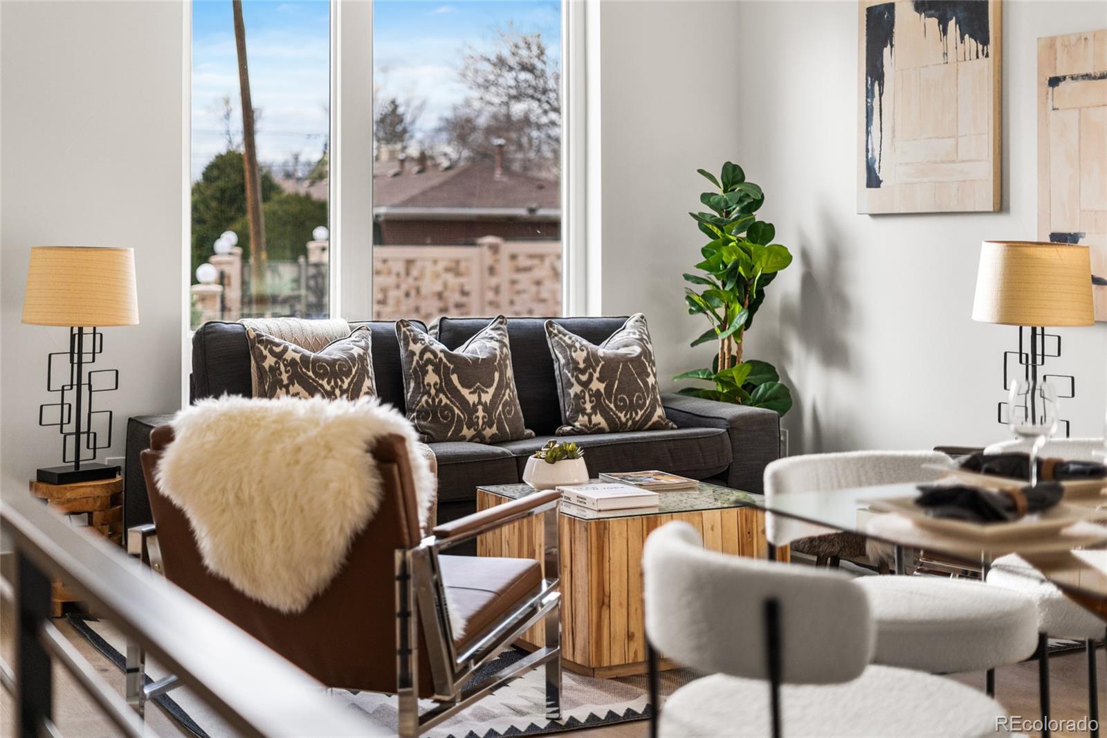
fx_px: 1537
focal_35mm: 50
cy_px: 369
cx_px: 554
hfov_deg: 39.6
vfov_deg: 27.0
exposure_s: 1/160
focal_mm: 50
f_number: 1.8
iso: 500
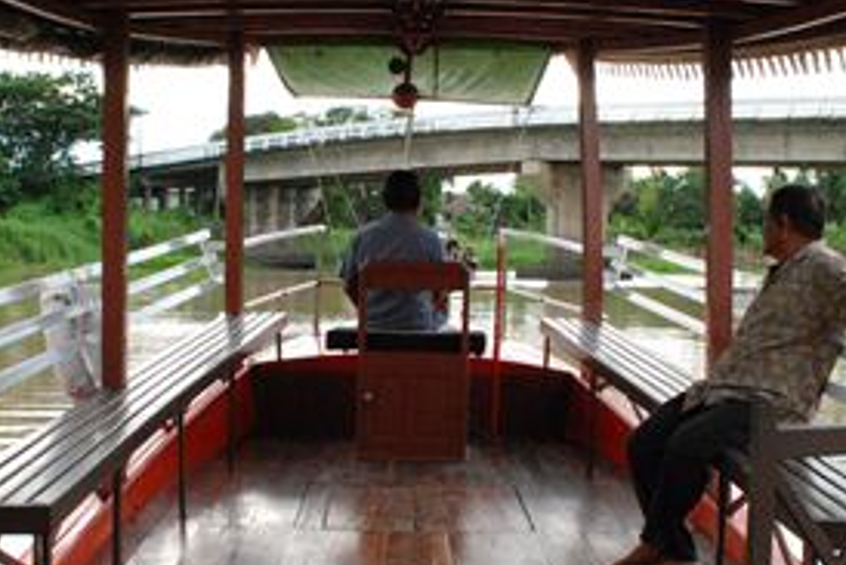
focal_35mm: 59
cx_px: 352
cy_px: 386
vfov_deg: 22.9
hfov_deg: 33.8
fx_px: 1387
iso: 1250
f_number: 9
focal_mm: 18
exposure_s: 1/400
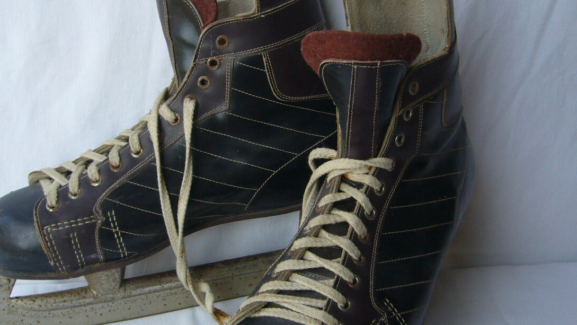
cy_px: 185
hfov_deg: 37.2
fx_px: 857
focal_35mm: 56
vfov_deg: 21.4
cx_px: 278
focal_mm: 5.8
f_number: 2.8
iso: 80
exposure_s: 1/200
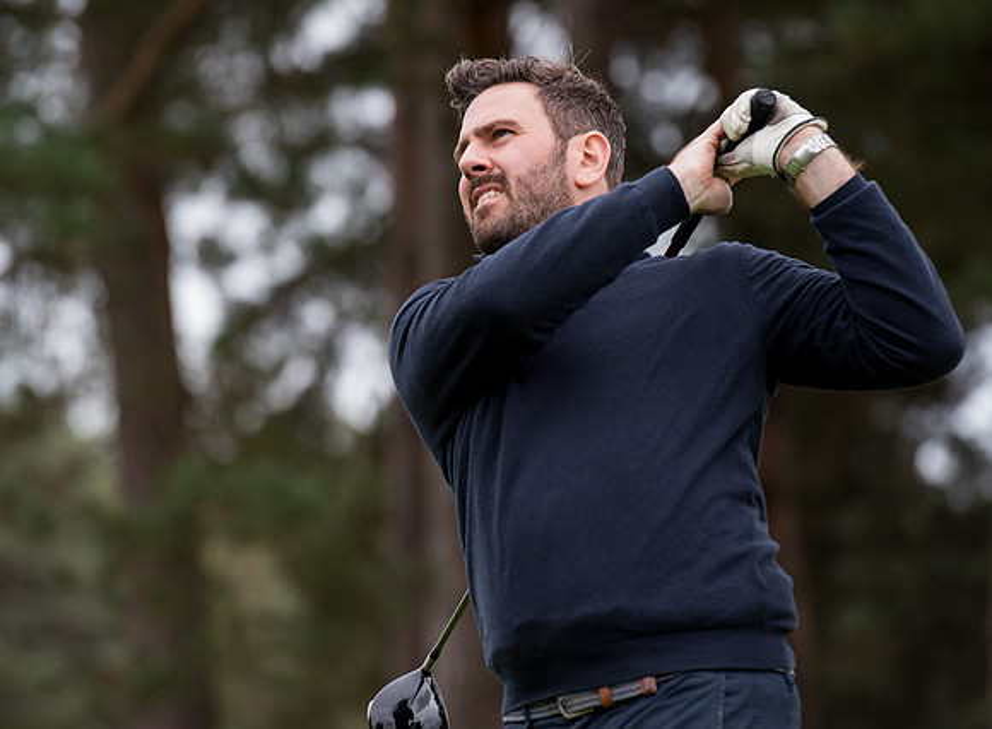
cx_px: 461
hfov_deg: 7.3
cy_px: 264
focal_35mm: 272
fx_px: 7739
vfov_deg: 5.4
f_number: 4
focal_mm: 200
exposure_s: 1/1000
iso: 1000
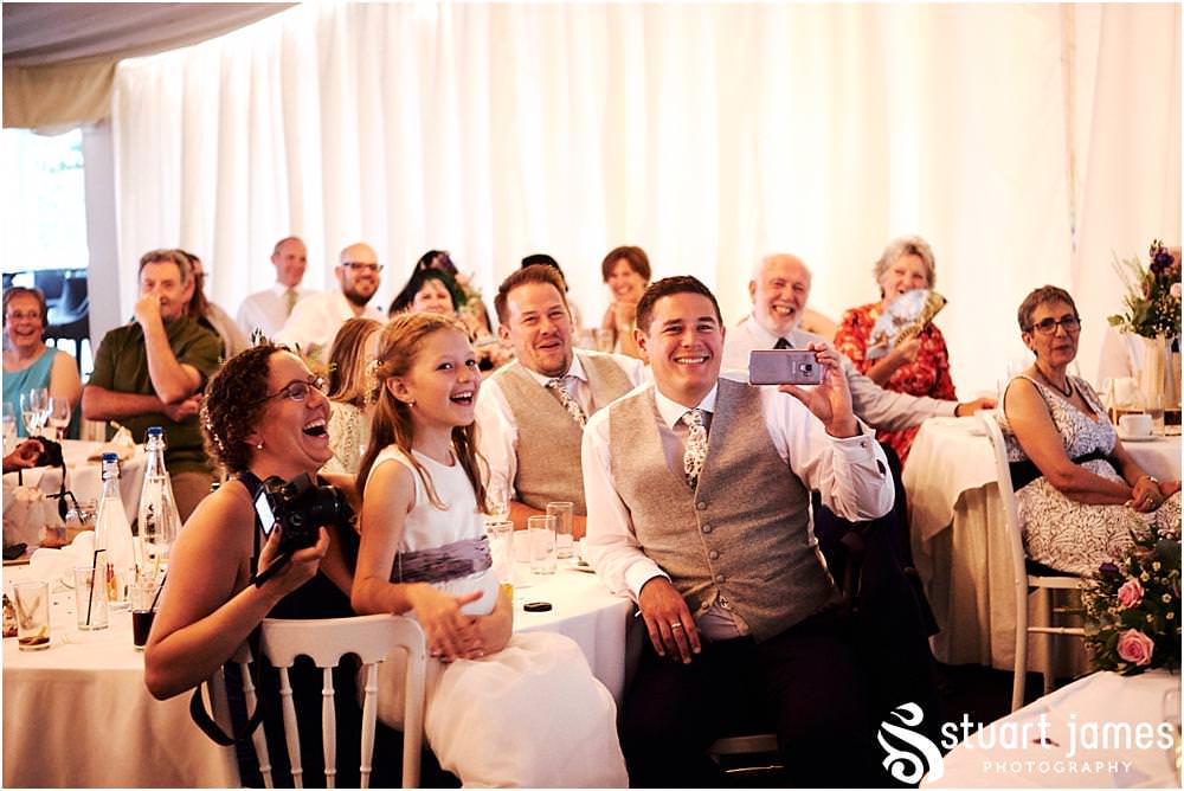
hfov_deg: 27.0
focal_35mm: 75
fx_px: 2468
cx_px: 592
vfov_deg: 18.2
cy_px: 396
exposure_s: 1/100
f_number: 2.2
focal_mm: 50
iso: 6400
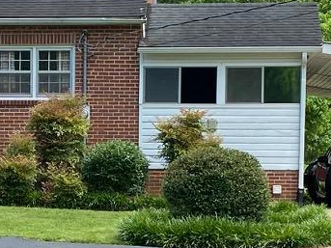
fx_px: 1462
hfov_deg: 12.8
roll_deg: -1.2
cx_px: 4
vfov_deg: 9.6
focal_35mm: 153
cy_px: 226
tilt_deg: -1.4
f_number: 1.8
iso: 32
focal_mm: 4.25
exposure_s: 1/1377
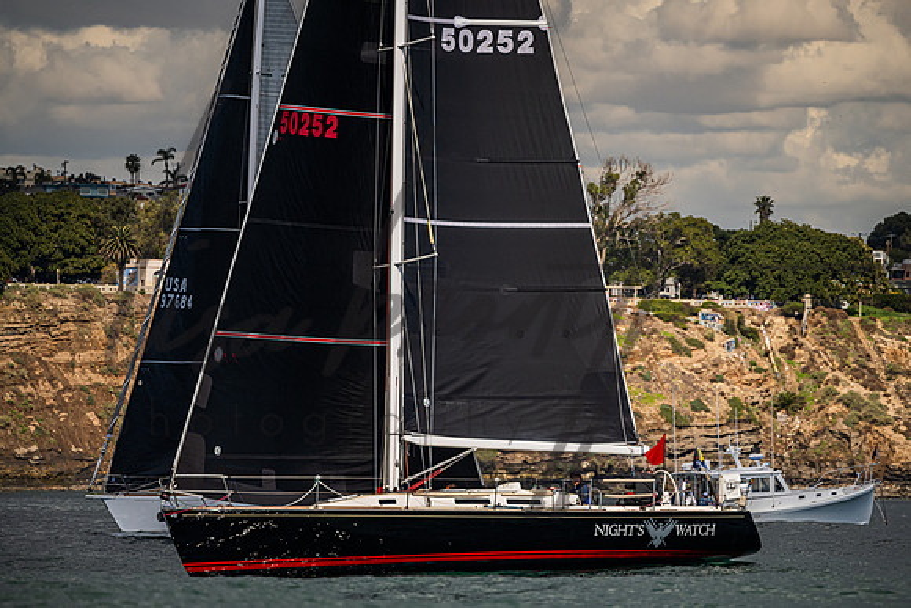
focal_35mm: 428
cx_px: 484
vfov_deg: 3.2
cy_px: 296
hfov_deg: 4.8
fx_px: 10841
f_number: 5.6
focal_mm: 400
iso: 400
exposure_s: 1/4000
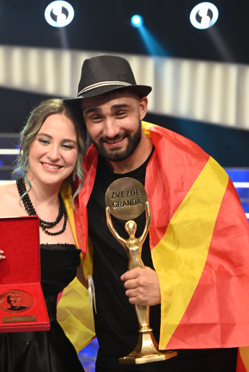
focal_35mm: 115
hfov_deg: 11.9
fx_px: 1192
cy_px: 186
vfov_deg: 17.8
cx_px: 124
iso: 1000
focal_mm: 115
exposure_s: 1/80
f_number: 7.1
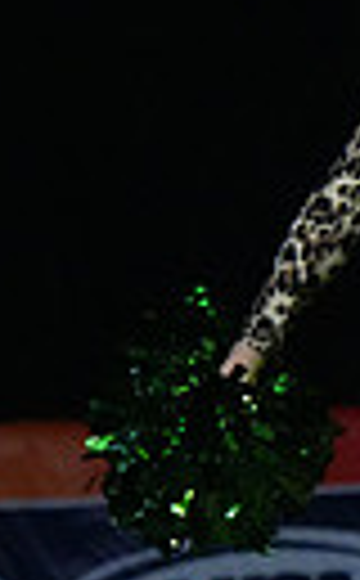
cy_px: 294
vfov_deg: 2.2
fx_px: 15234
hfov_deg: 1.3
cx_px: 1287
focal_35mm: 965
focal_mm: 210
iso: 12800
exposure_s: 1/1000
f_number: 5
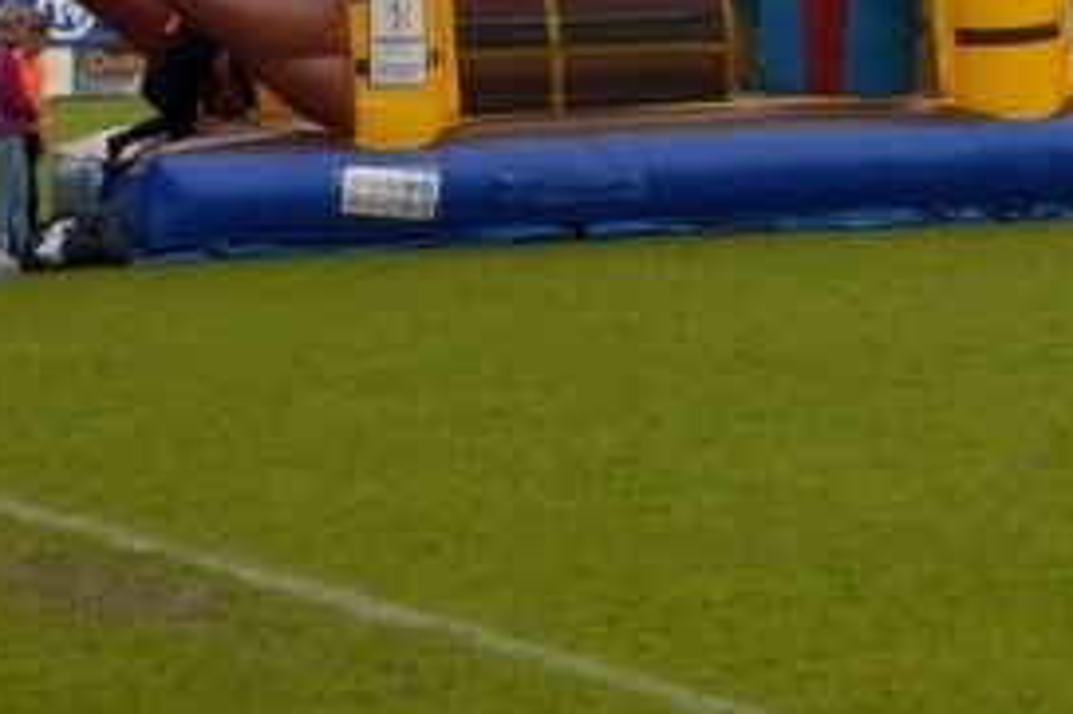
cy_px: -434
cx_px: 1057
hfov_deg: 8.0
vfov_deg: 5.3
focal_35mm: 258
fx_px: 7685
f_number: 5.6
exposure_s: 1/125
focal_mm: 52
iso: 160
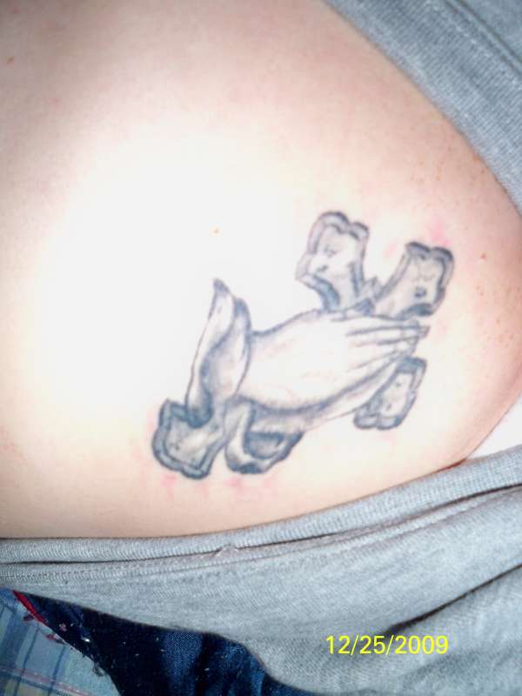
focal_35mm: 35
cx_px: 261
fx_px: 704
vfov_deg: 52.6
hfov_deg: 40.7
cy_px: 348
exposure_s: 1/60
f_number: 3.1
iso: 200
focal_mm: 6.3
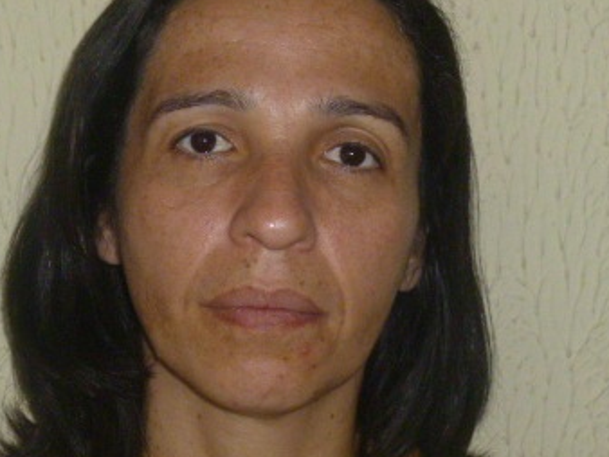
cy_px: 237
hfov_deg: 30.7
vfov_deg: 23.3
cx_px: 279
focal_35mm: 63
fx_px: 1109
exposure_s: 1/60
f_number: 3.4
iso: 400
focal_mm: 7.9
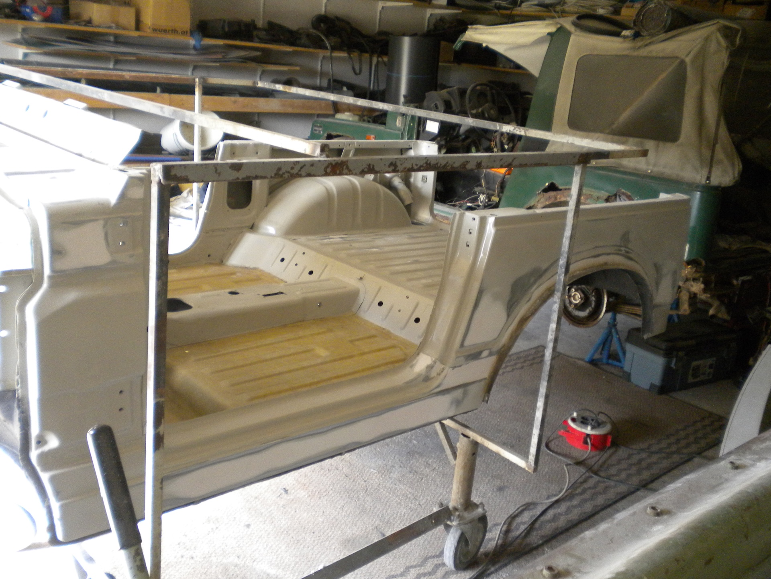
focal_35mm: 35
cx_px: 386
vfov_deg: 40.7
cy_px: 290
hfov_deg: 52.6
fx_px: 780
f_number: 3.1
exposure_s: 1/57
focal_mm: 6.3
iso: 386
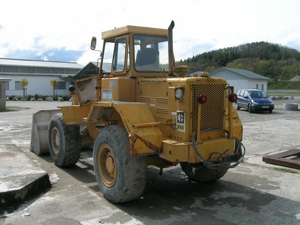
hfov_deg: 52.6
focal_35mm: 35
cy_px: 112
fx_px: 303
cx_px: 150
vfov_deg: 40.7
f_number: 4.8
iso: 50
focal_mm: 5.4
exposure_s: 1/396
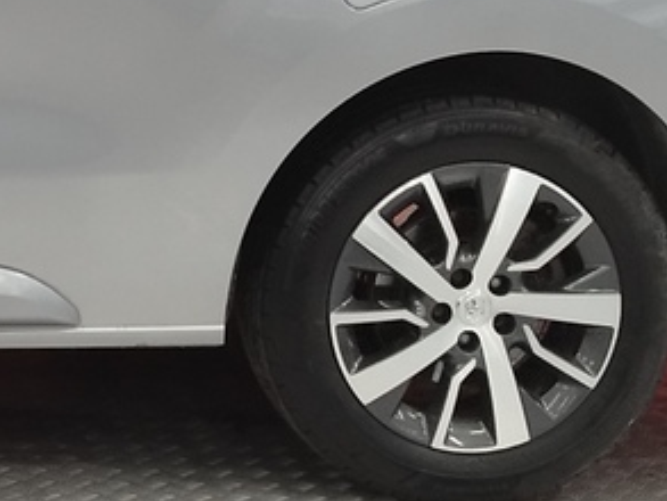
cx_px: -462
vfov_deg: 11.7
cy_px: -182
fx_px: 2371
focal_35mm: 123
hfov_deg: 14.4
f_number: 1.89
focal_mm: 5.95
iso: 190
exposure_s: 1/50
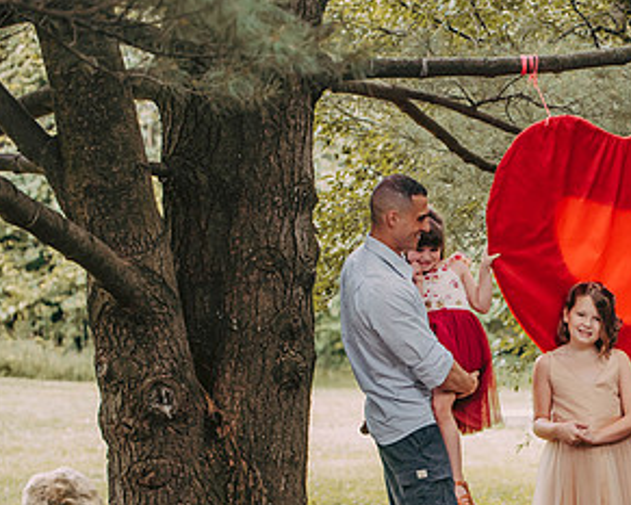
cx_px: 596
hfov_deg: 14.5
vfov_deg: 11.8
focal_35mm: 131
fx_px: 2447
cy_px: 344
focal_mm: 70
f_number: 2.8
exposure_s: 1/400
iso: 640
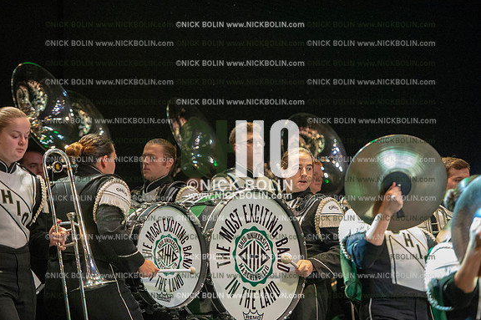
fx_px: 2016
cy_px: 160
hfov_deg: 13.6
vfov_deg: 9.1
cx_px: 240
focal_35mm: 151
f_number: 2.8
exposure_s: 1/800
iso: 8000
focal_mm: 150
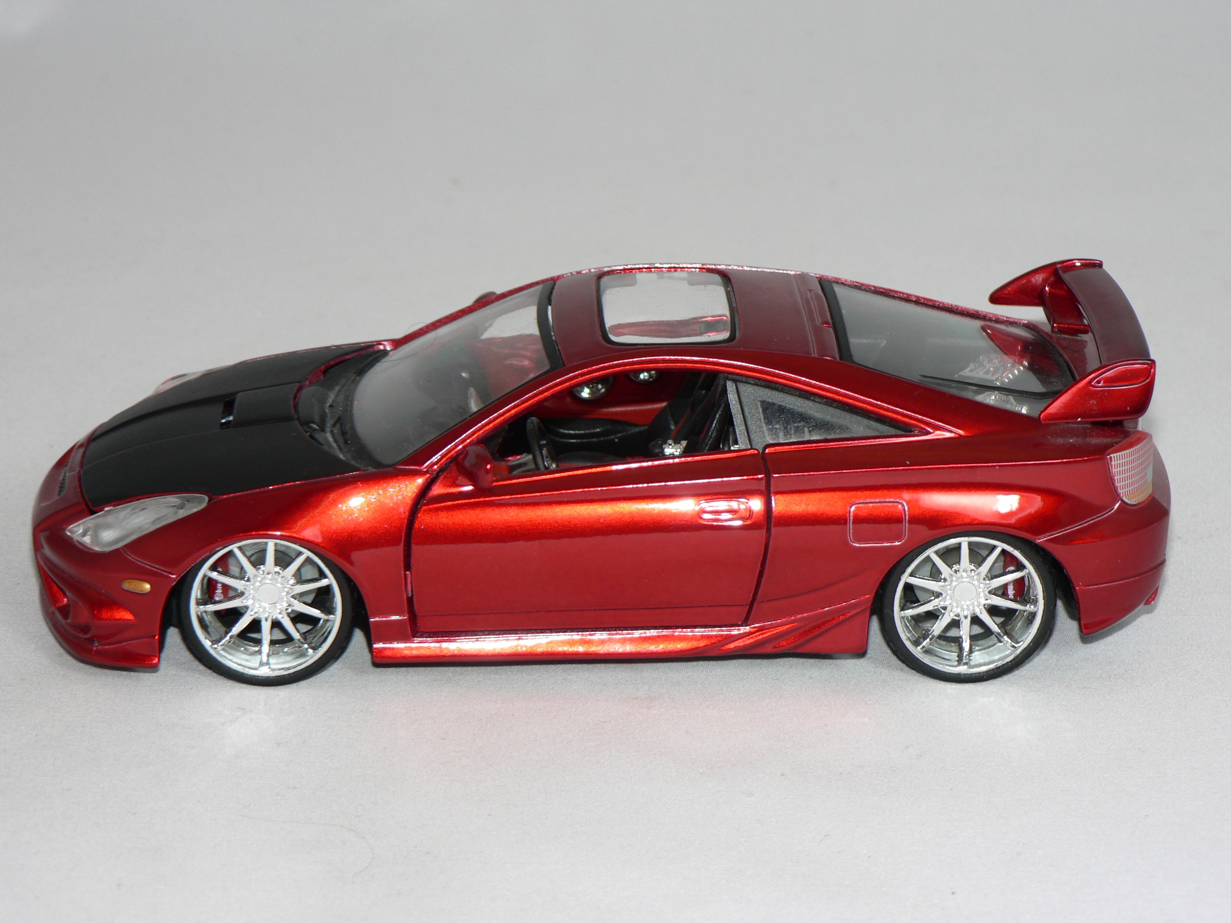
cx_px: 616
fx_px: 3521
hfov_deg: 19.8
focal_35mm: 99
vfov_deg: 14.9
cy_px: 462
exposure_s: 1/60
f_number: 3.2
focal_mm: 16.5
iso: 80
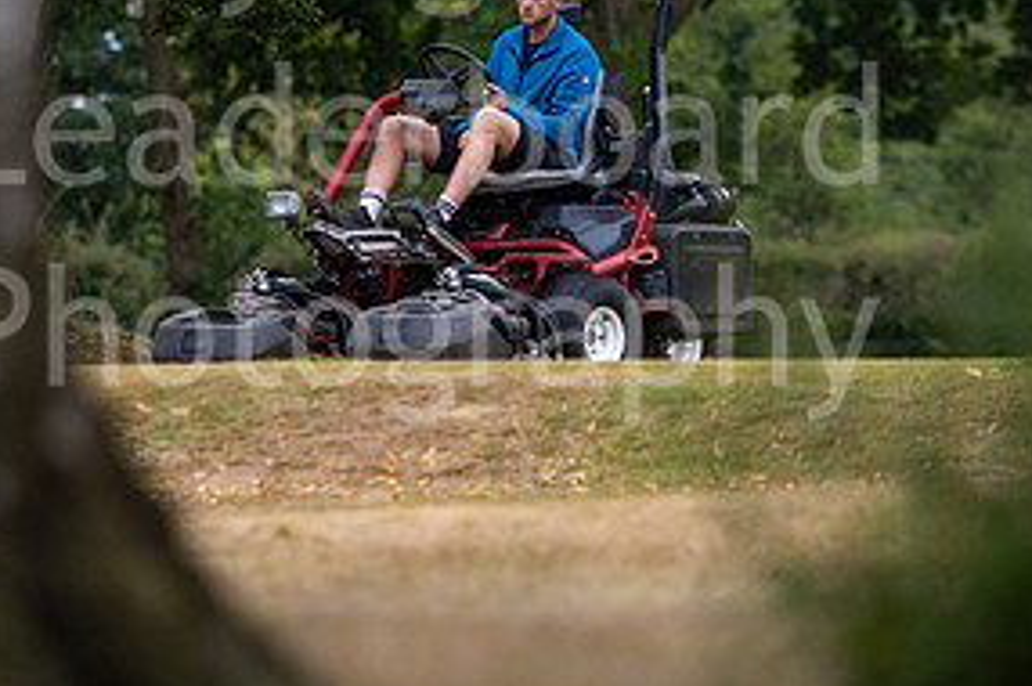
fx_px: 14832
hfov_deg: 4.0
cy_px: 159
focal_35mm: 518
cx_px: 422
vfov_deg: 2.6
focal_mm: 170
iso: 400
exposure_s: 1/320
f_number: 2.8
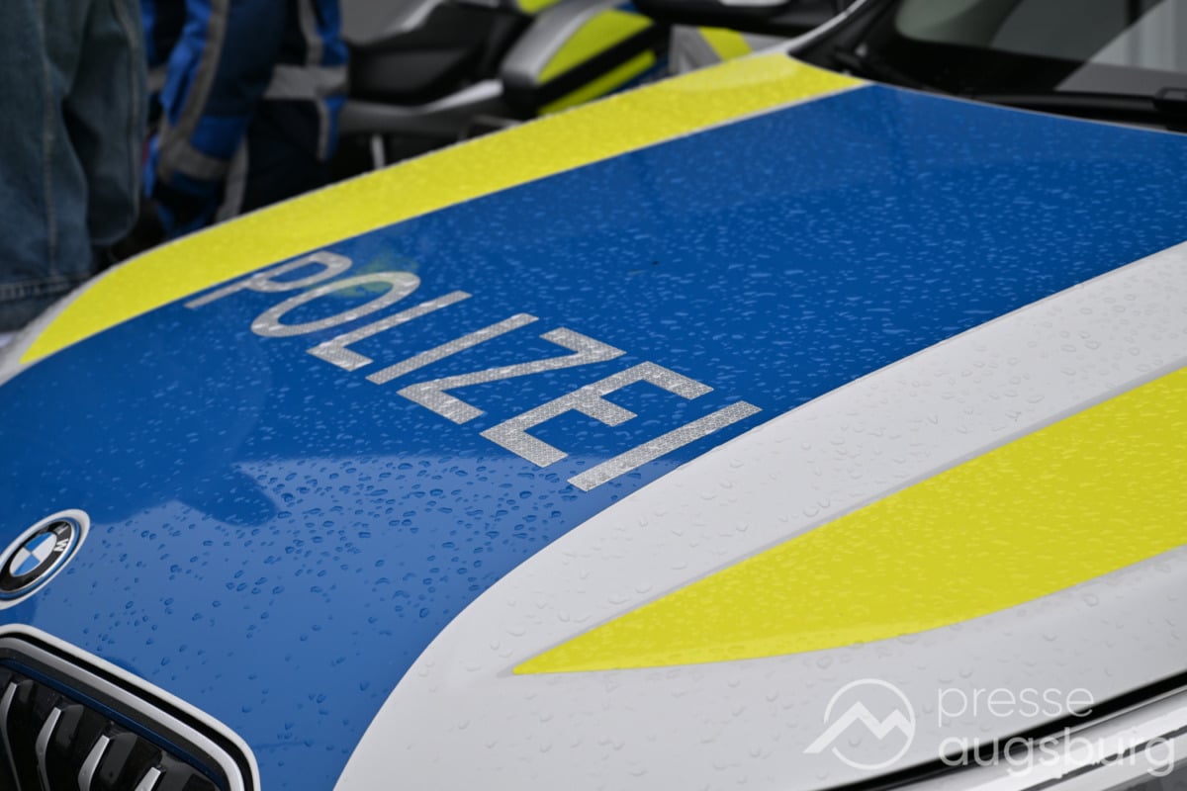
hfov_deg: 28.8
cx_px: 594
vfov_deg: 19.5
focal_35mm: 70
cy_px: 396
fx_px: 2308
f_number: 6.3
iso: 320
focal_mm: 70
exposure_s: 1/400
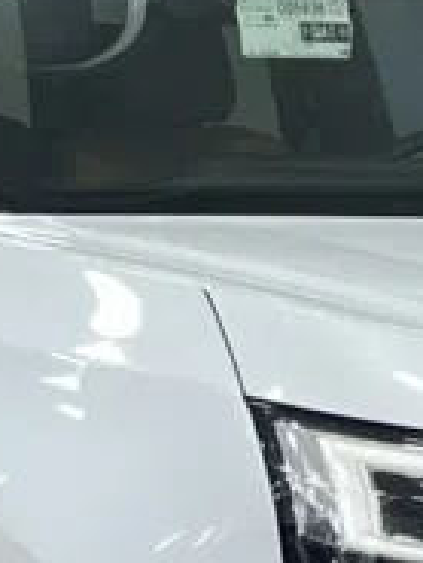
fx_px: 3125
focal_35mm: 192
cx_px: 368
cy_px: -108
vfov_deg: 10.1
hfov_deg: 7.7
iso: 40
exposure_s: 1/100
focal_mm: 5.7
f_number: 1.5
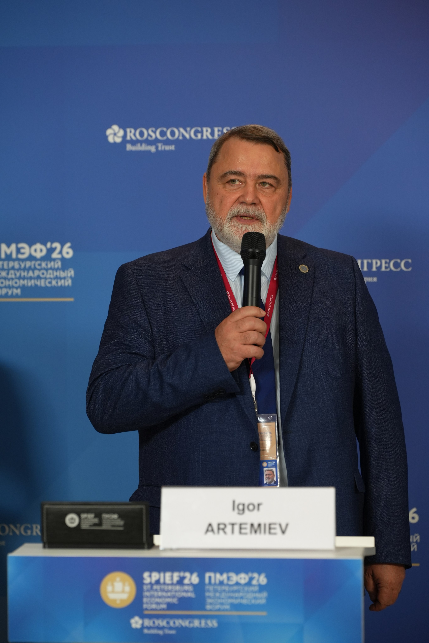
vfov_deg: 17.2
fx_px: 2127
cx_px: 214
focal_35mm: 119
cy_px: 322
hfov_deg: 11.5
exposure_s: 1/200
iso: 1600
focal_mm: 119
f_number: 4
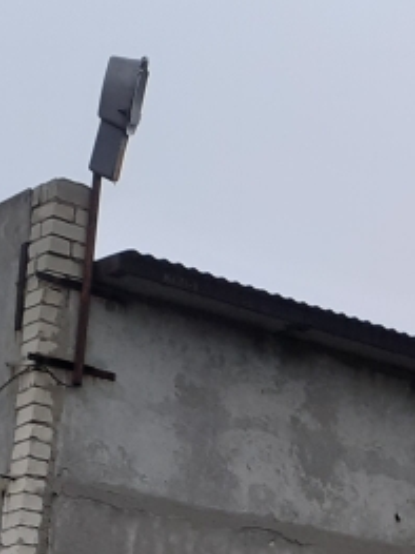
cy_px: 664
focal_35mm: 106
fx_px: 1696
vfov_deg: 17.7
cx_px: 782
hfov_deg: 12.5
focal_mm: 3.6
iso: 50
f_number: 1.9
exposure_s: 1/50
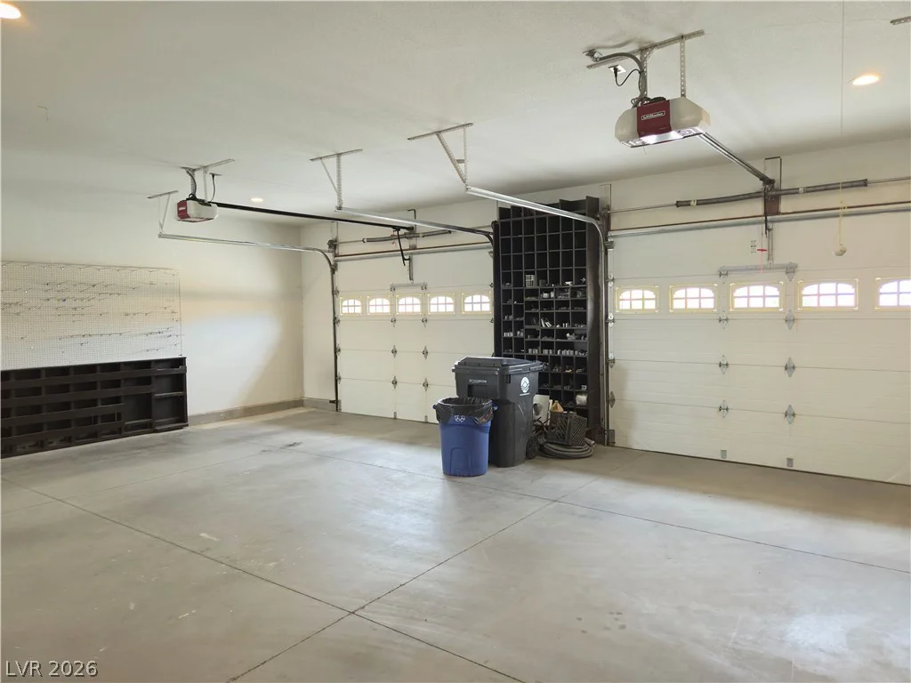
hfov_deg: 73.9
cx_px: 456
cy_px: 342
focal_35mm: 23
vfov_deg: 58.9
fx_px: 605
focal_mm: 5.4
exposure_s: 1/60
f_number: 1.8
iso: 125
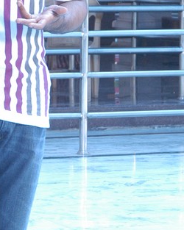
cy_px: 120
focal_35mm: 261
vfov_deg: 7.4
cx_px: -7
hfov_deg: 5.9
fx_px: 1778
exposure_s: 1/320
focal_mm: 58
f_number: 6.3
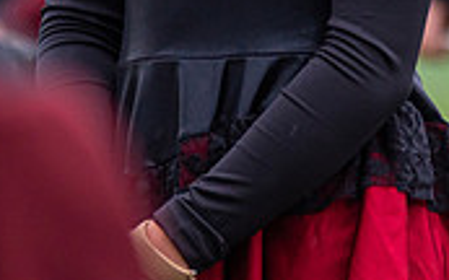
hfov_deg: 0.9
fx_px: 29432
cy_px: -249
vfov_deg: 0.5
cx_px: 149
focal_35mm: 2406
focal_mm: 550
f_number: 6.3
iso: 800
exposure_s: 1/320
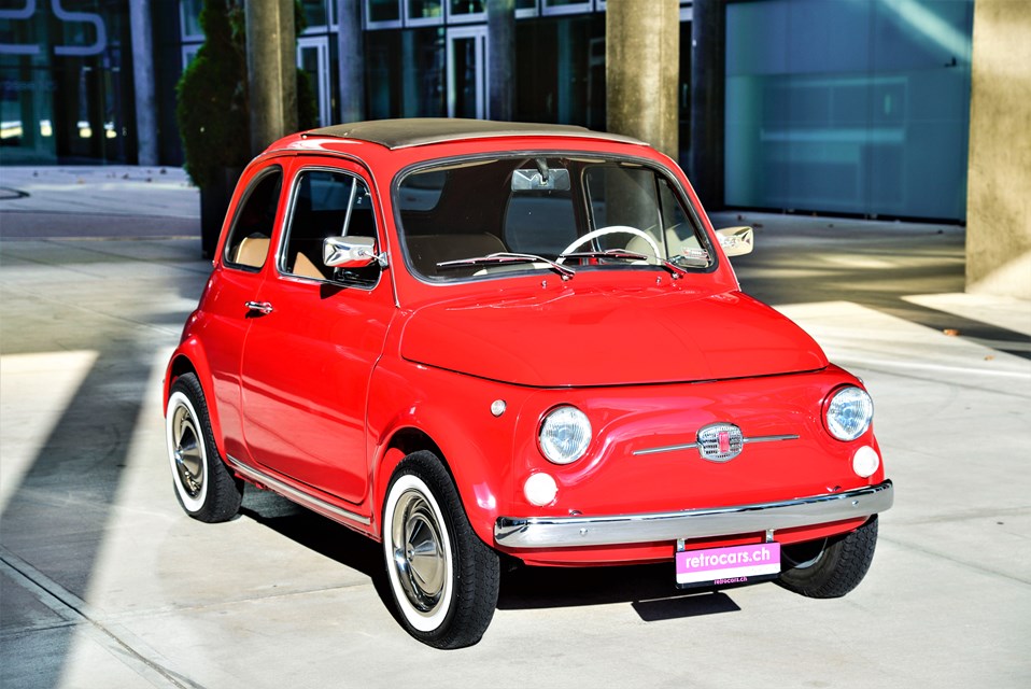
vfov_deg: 19.5
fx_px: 2006
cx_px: 516
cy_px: 344
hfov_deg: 28.8
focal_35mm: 70
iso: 100
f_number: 6.3
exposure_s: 1/160
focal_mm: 70
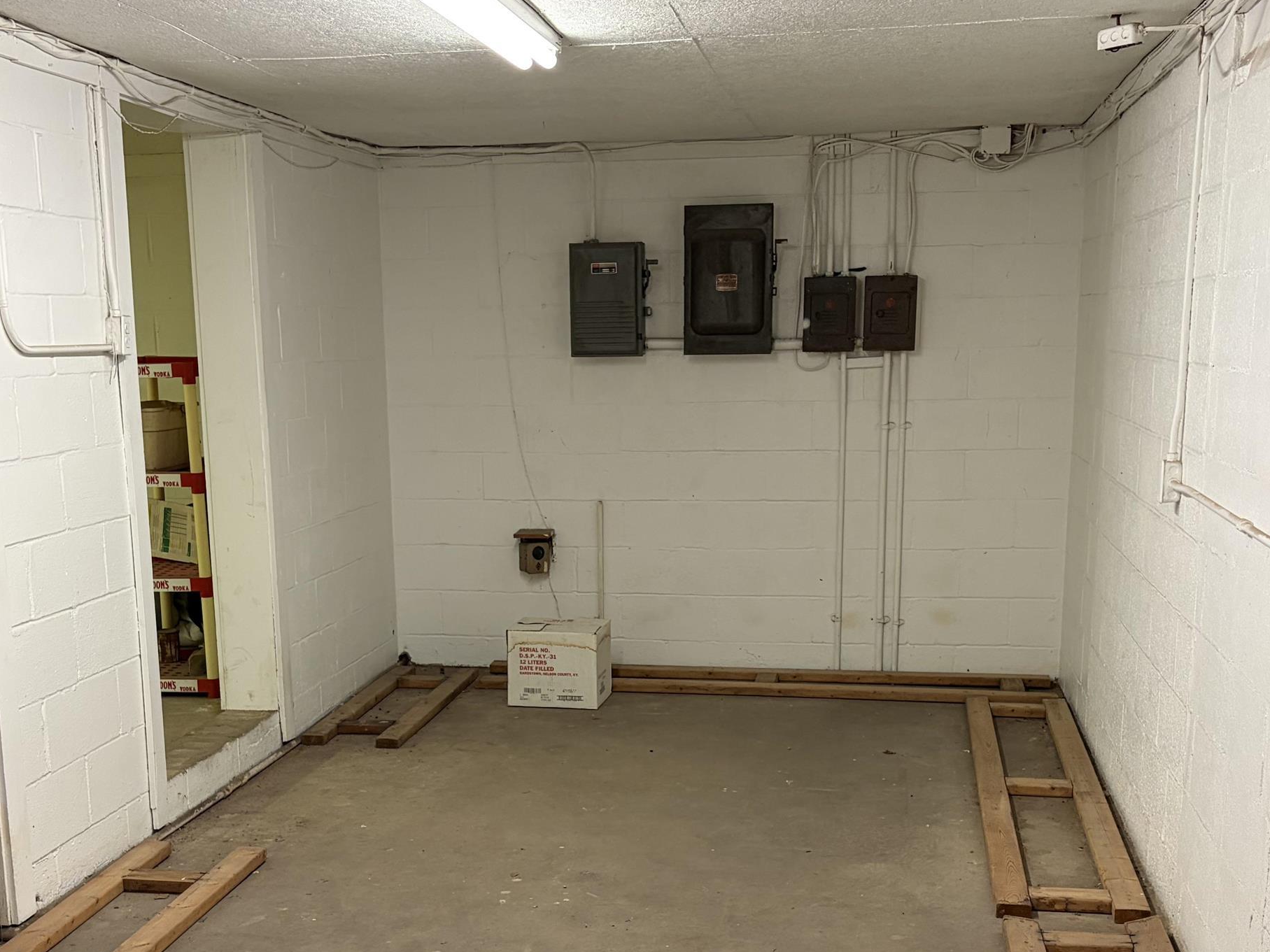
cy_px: 680
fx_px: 1614
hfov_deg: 42.9
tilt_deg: -11.4
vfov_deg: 32.4
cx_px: 580
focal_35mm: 44
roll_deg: +0.3
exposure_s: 1/60
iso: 160
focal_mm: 5.96
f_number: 1.6
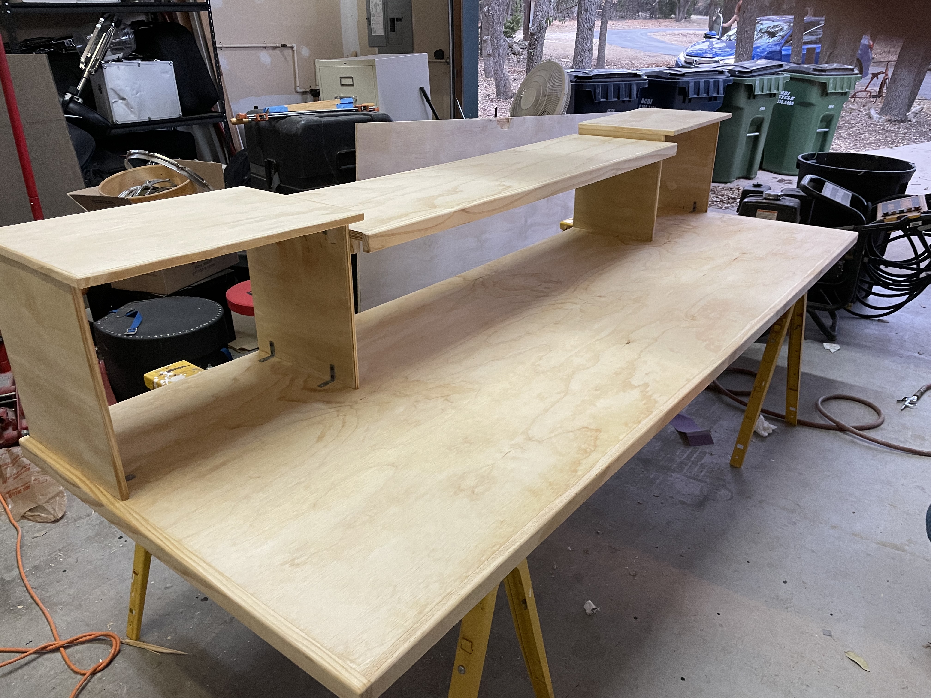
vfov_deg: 53.1
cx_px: 466
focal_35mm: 26
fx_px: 699
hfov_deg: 67.3
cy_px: 349
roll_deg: +0.3
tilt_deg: -25.5
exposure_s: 1/60
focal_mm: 4.2
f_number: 1.6
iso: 250
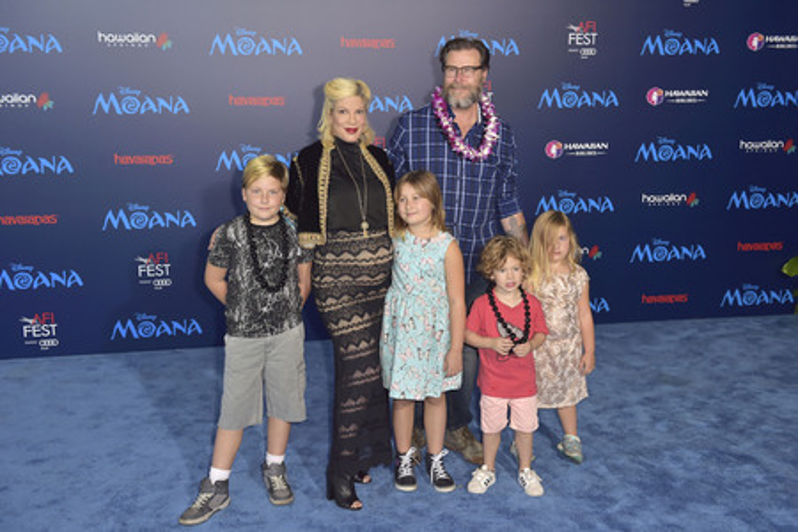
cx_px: 399
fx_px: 842
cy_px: 266
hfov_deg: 50.7
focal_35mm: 38
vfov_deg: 35.1
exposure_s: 1/320
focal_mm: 38
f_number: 4.5
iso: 400
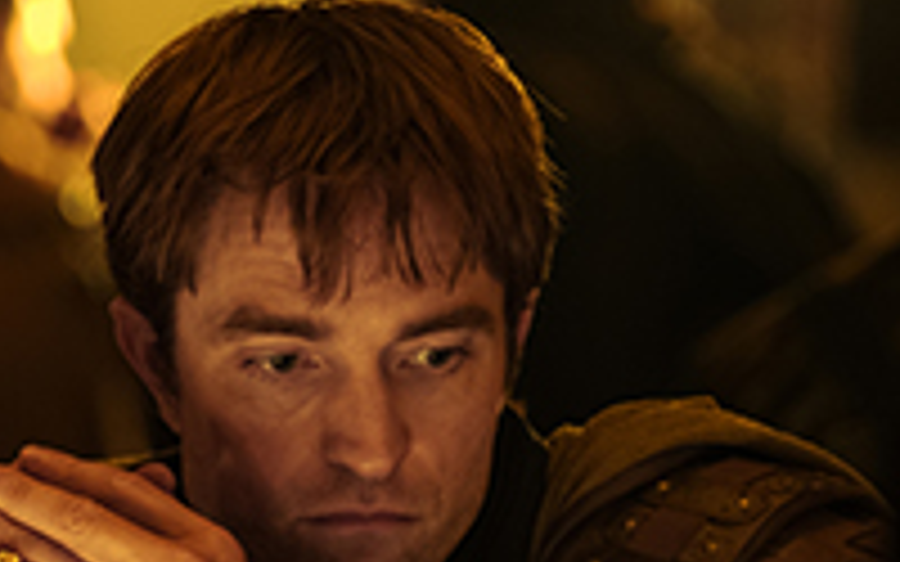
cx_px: 338
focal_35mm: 380
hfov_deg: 5.5
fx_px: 9321
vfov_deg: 3.5
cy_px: 533
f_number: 3.2
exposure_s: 1/40
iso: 3200
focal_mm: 124.3
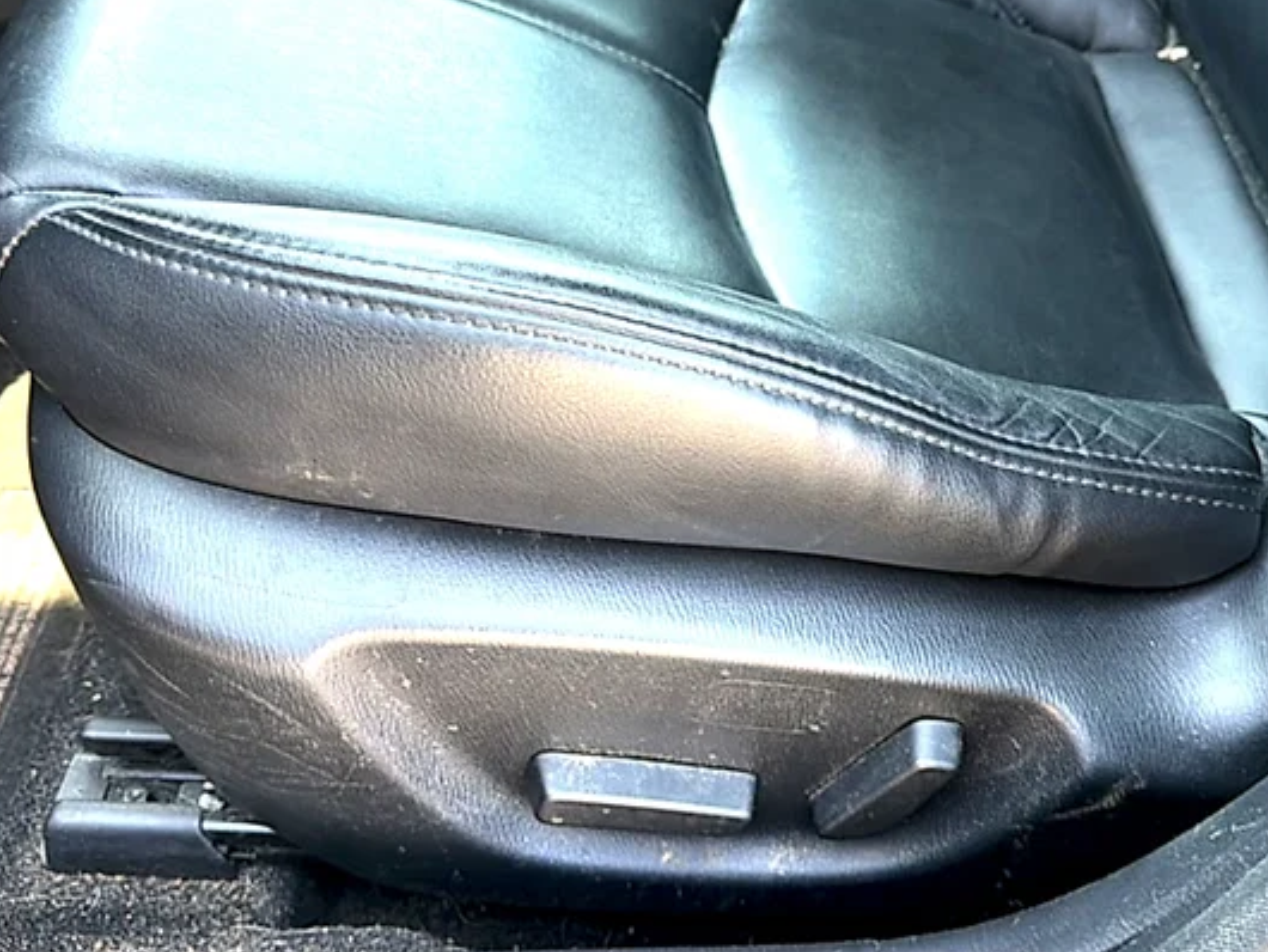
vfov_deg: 42.5
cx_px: 801
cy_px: 329
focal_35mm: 33
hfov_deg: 54.6
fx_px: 1209
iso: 80
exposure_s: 1/121
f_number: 1.78
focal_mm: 6.76
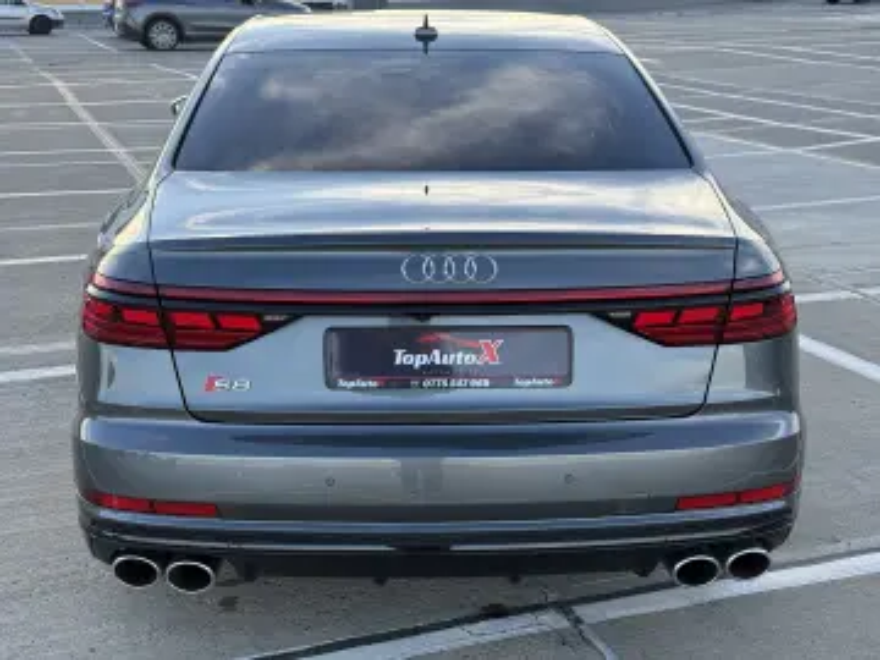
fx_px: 1220
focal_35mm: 48
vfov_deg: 30.3
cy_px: 330
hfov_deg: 39.7
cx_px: 440
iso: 64
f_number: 1.78
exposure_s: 1/625
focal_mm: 6.76
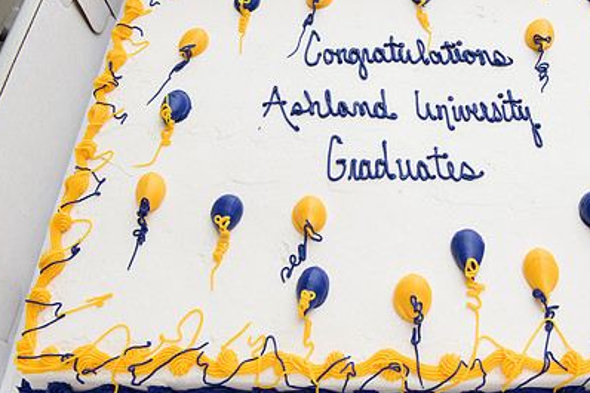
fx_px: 573
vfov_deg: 37.7
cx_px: 390
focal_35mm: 35
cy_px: 162
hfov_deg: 53.5
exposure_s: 1/200
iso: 1250
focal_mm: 24
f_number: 8
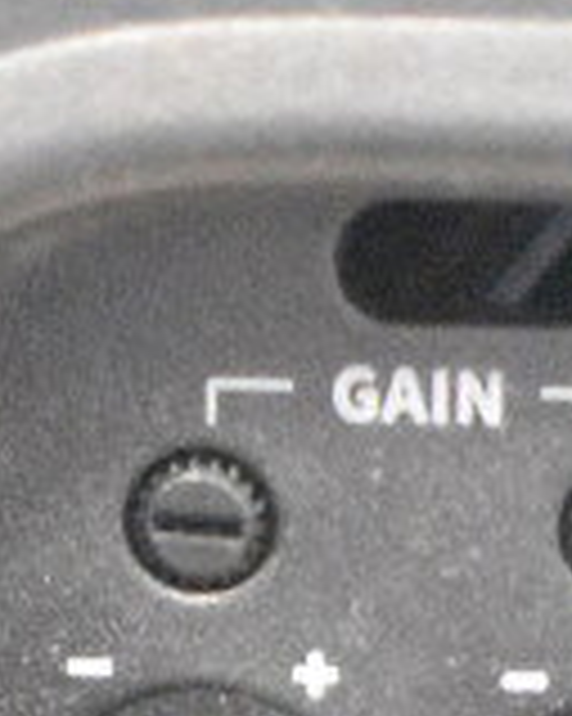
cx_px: 495
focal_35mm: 364
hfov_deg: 4.2
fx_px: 7704
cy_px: 1232
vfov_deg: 5.3
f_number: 5
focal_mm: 45
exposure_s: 1/10
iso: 25600
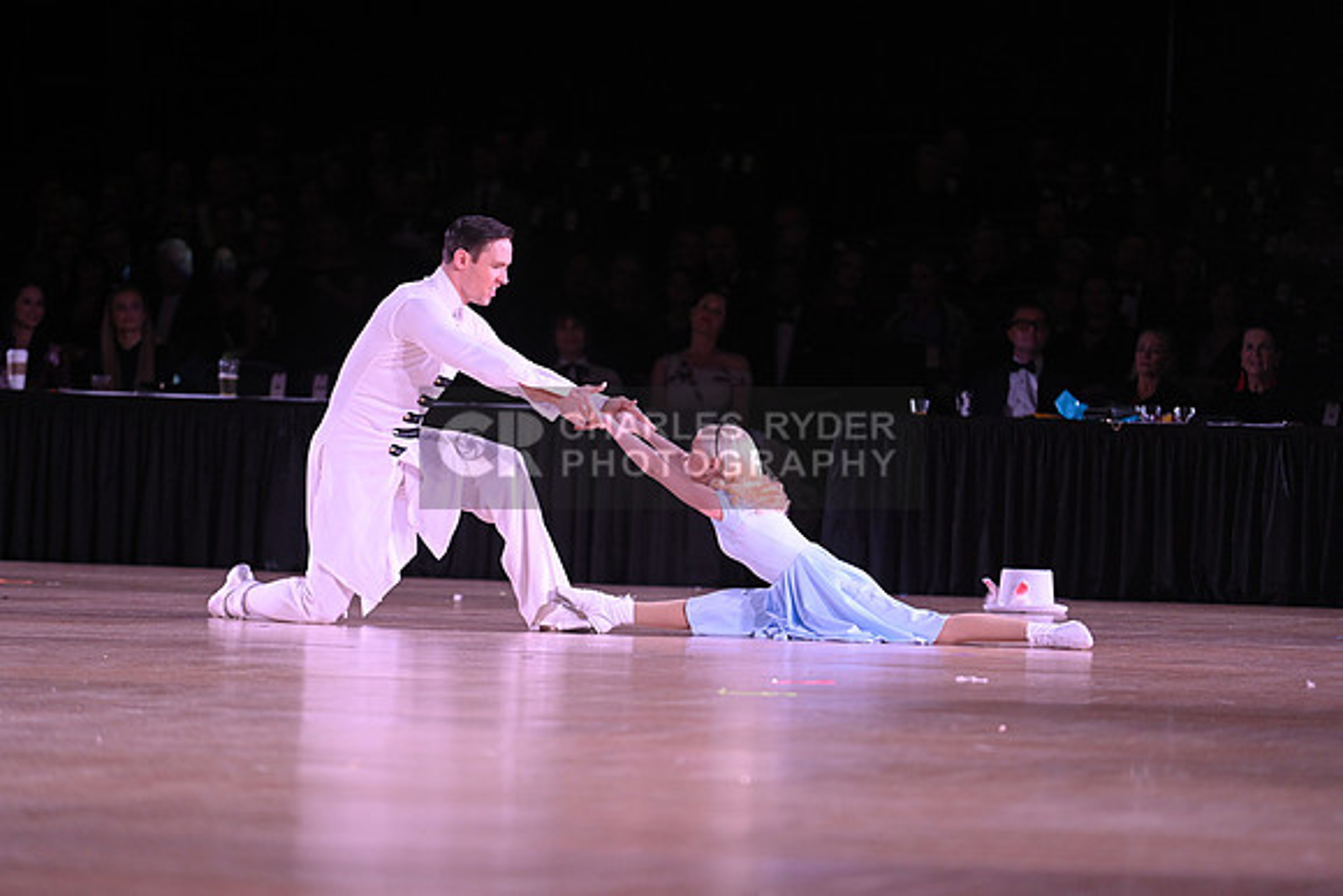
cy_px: 448
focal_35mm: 200
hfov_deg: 10.3
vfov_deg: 6.9
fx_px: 7463
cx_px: 672
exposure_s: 1/200
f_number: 4
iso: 1600
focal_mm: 200
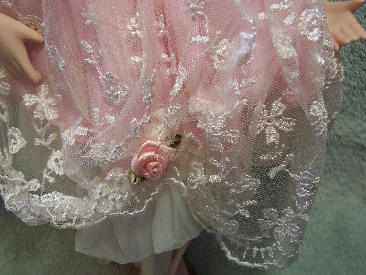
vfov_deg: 38.7
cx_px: 183
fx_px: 391
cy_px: 138
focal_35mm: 37
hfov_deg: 50.1
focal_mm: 5.6
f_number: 2.8
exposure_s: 1/45
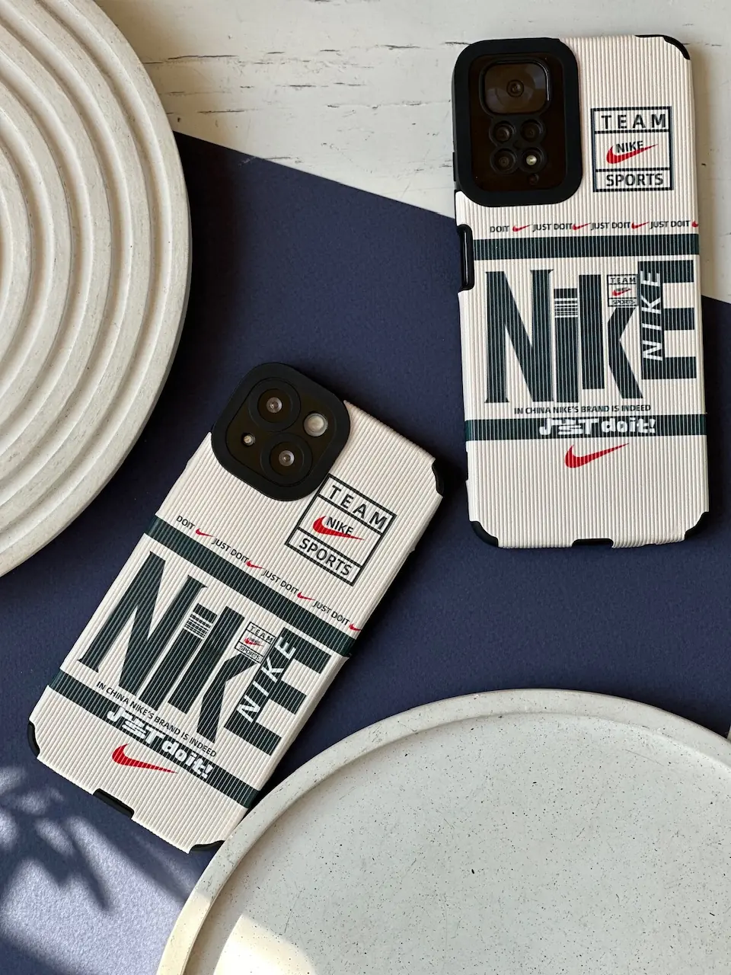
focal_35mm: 77
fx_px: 2168
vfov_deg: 25.3
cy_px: 488
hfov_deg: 19.1
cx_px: 366
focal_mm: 9
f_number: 2.8
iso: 32
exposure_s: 1/121
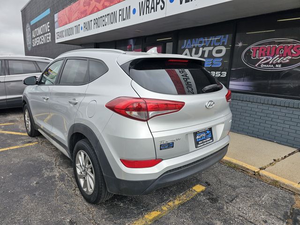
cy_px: 112
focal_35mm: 23
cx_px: 150
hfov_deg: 73.9
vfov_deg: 58.9
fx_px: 199
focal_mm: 6.3
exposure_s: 1/265
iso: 10
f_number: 1.7
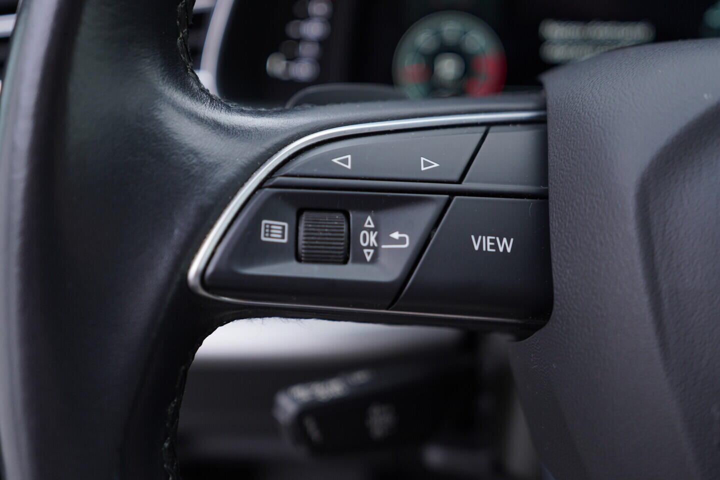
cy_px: 240
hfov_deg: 53.1
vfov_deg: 36.9
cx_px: 360
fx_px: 720
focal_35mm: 36
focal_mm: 24
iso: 125
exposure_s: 1/40
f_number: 2.8
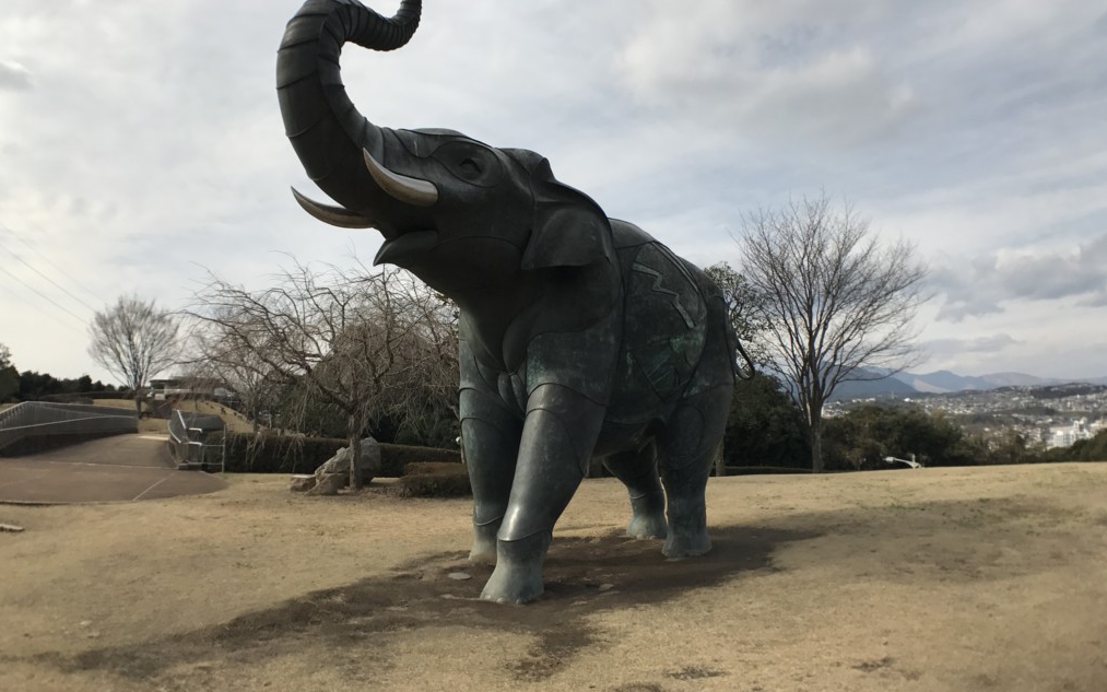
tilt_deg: +10.3
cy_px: 289
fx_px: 905
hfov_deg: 62.9
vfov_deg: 41.7
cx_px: 556
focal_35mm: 30
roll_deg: -0.7
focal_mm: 3.99
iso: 20
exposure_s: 1/3425
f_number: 1.8
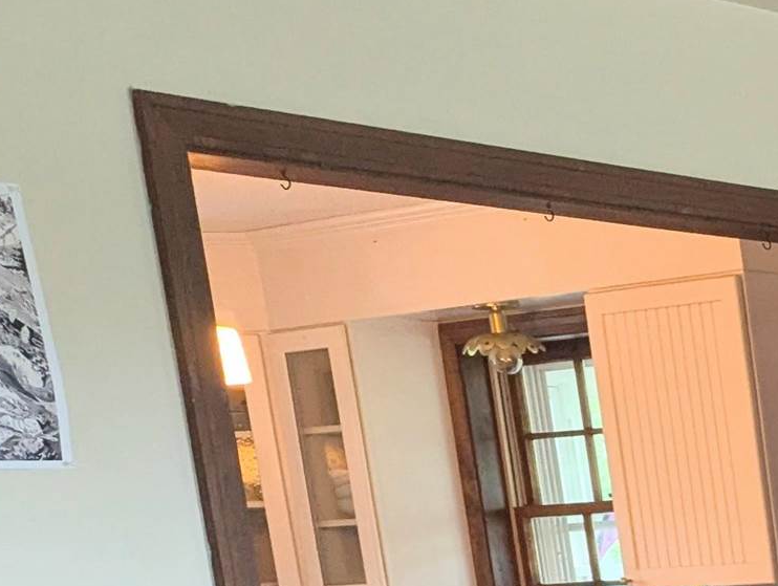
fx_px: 2229
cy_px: 979
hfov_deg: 15.7
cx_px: 1556
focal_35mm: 99
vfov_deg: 13.7
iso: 278
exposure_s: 1/202
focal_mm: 6.81
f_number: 1.85
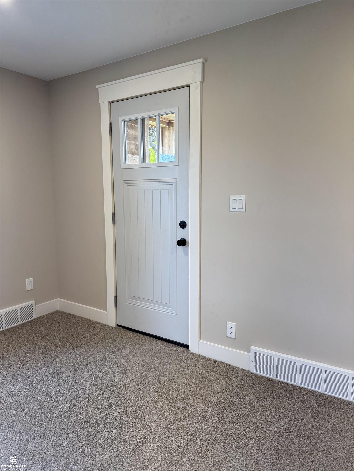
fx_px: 327
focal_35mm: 24
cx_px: 177
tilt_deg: -6.9
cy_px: 236
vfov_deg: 71.6
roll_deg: -0.9
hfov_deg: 56.8
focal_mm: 6.76
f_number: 1.78
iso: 160
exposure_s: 1/120
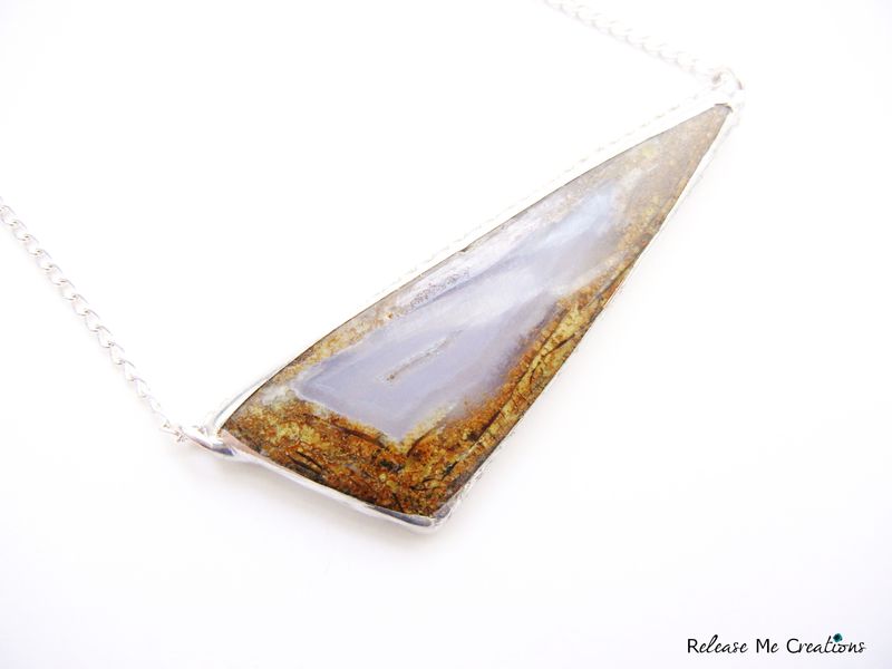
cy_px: 334
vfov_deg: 46.8
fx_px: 773
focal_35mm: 30
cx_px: 446
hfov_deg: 60.0
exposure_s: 1/30
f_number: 3.5
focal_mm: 5.4
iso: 238
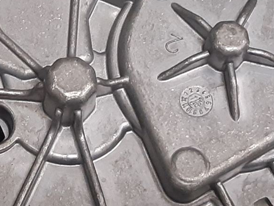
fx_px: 728
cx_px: 29
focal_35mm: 92
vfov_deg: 15.9
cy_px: 24
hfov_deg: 20.9
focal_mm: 3.93
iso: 160
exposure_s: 1/50
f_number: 1.7
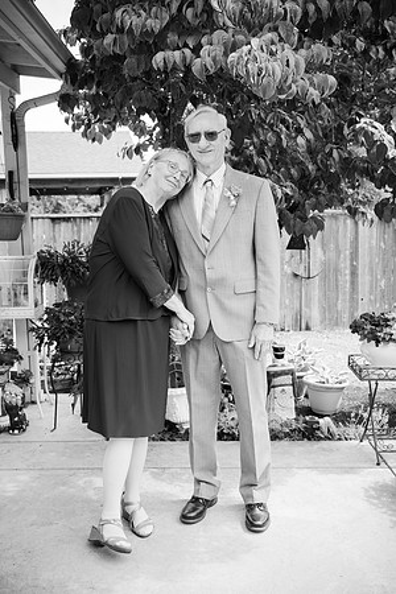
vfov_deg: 48.5
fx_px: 660
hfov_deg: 33.4
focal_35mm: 40
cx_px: 198
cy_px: 297
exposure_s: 1/500
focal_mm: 40
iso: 400
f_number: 5
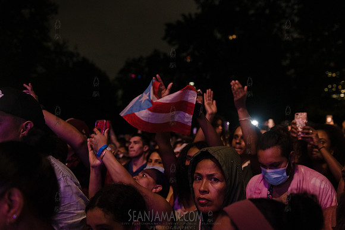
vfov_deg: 35.1
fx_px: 364
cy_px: 115
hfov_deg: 50.7
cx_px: 172
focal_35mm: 38
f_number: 3.5
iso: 3200
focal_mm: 38
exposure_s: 1/100
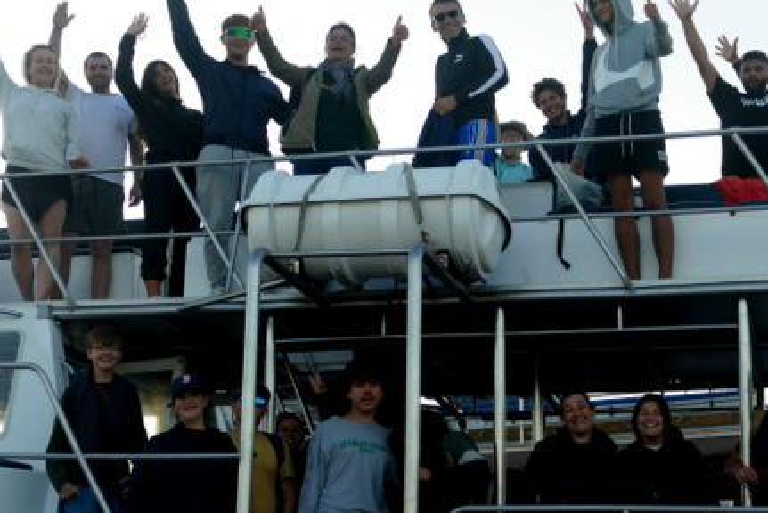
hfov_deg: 28.4
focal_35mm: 71
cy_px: 240
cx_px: 463
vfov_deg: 19.2
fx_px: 1516
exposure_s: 1/200
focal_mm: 18.44
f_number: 3.3
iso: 125
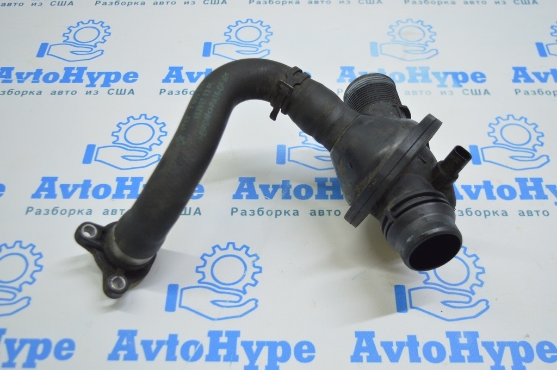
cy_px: 185
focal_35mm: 42
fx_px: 649
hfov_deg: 46.4
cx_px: 278
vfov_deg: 31.8
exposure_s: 1/50
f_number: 4.2
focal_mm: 28
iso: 400
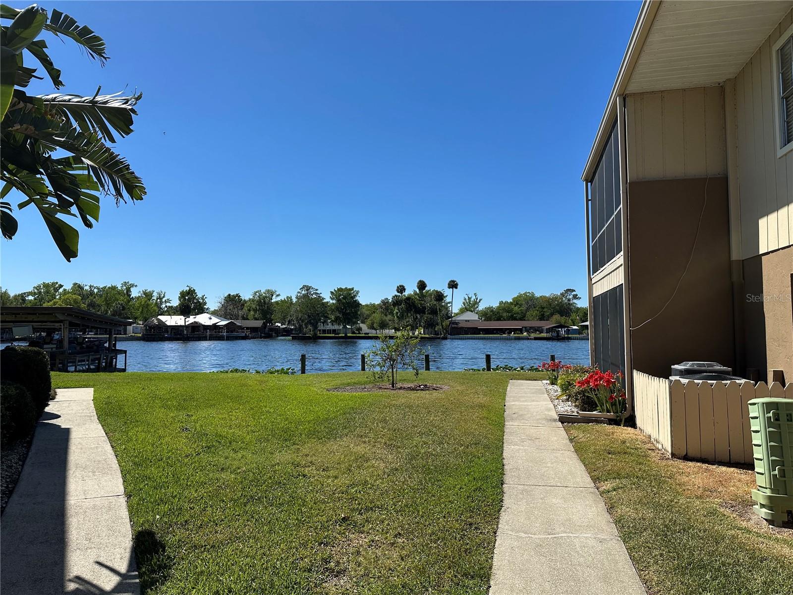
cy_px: 298
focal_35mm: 24
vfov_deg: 56.8
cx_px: 396
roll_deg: +0.1
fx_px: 550
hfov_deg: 71.6
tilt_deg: +3.5
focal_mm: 6.86
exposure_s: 1/6211
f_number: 1.78
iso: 80
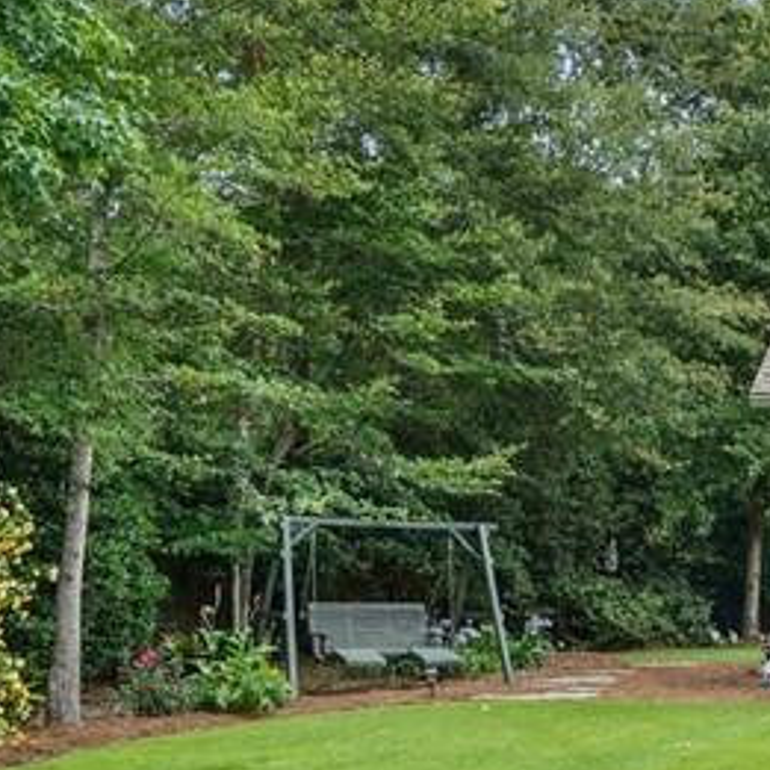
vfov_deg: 28.5
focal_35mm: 60
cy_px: 482
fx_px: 1510
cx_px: 922
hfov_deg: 25.7
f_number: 11
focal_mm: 17
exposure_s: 1/125
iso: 800
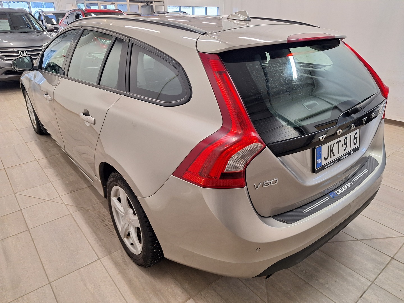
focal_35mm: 23
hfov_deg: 73.9
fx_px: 268
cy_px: 152
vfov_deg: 58.9
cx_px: 202
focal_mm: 5.54
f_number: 1.8
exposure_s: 1/50
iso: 125
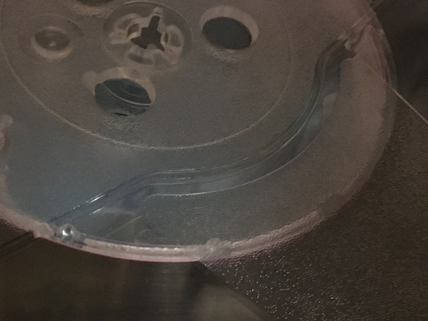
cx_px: 162
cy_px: 275
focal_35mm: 67
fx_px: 828
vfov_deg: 21.5
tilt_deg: -58.5
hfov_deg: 28.9
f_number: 2.2
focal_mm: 4.15
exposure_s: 1/17
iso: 500
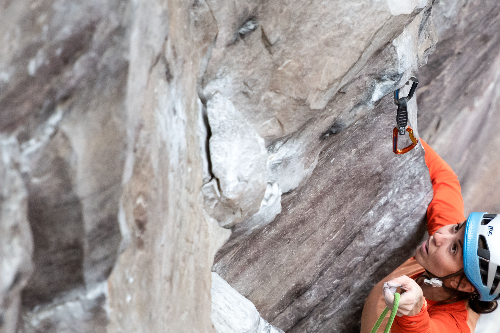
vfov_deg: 3.0
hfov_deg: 4.5
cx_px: 431
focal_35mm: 460
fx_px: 6388
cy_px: 247
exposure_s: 1/1250
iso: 1000
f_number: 2.8
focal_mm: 190
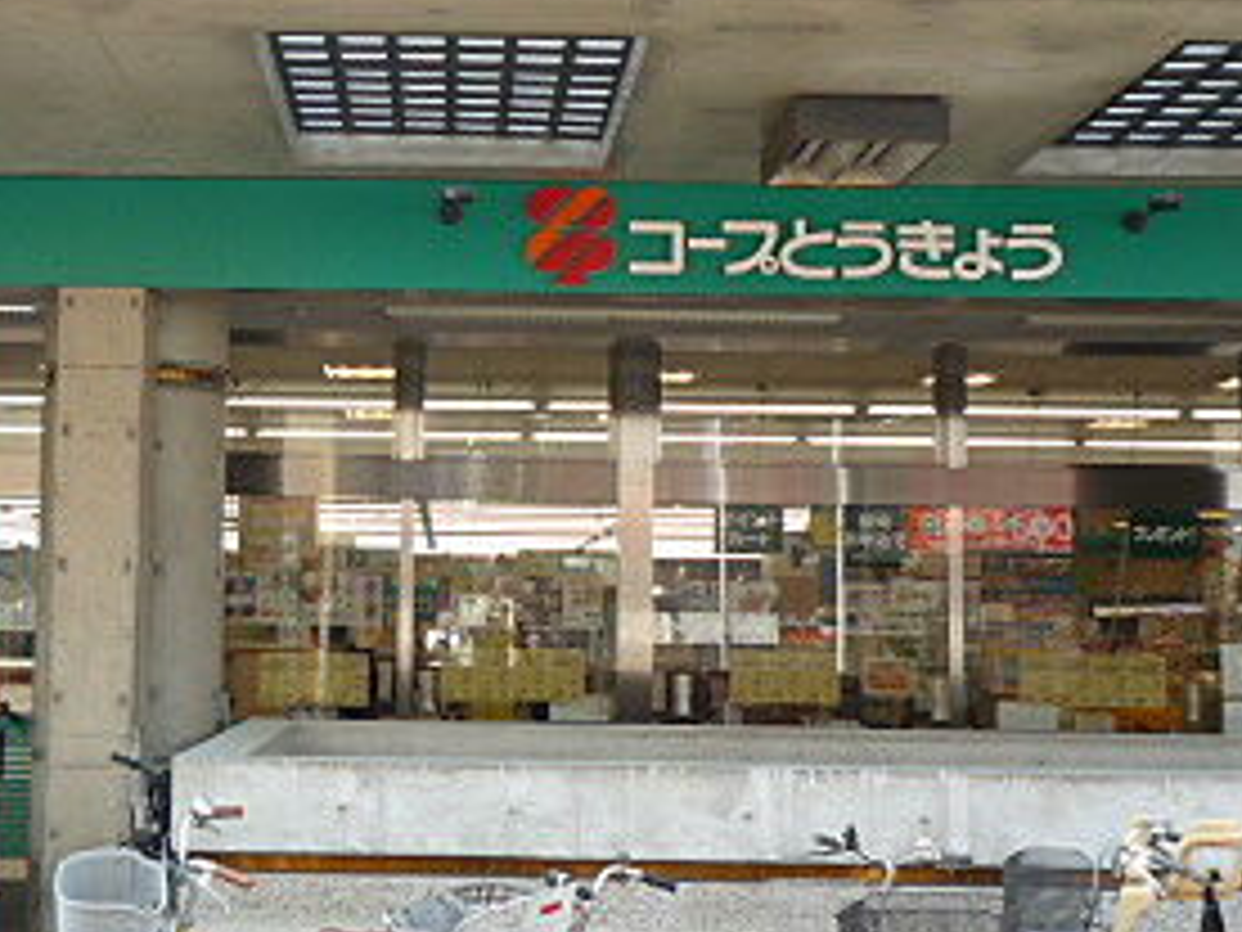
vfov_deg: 25.2
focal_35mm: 58
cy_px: 396
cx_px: 392
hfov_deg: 32.9
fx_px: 2081
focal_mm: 4.4
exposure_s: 1/200
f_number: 2.8
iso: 100
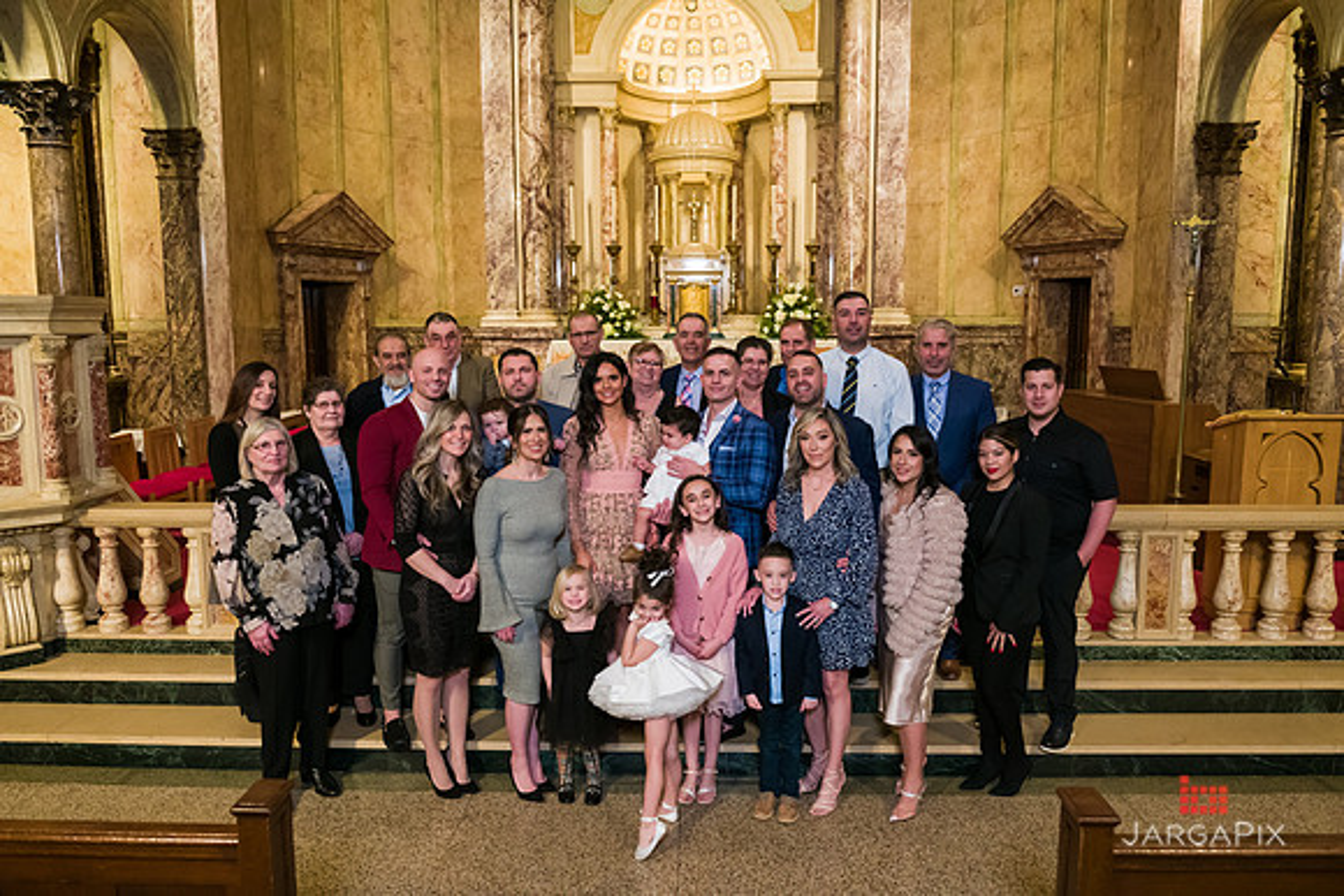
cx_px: 672
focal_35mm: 27
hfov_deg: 67.4
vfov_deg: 48.0
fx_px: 1008
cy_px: 448
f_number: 5.6
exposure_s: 1/160
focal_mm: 27
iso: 1600
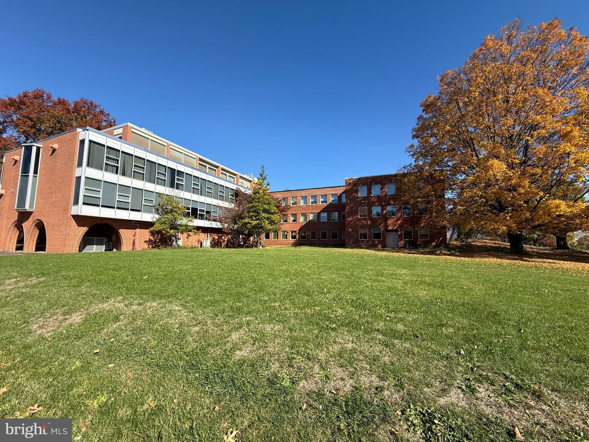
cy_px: 221
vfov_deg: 85.7
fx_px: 238
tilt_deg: +5.5
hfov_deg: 102.1
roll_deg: -0.9
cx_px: 294
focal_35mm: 14
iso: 64
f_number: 2.2
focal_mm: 2.22
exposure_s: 1/1698
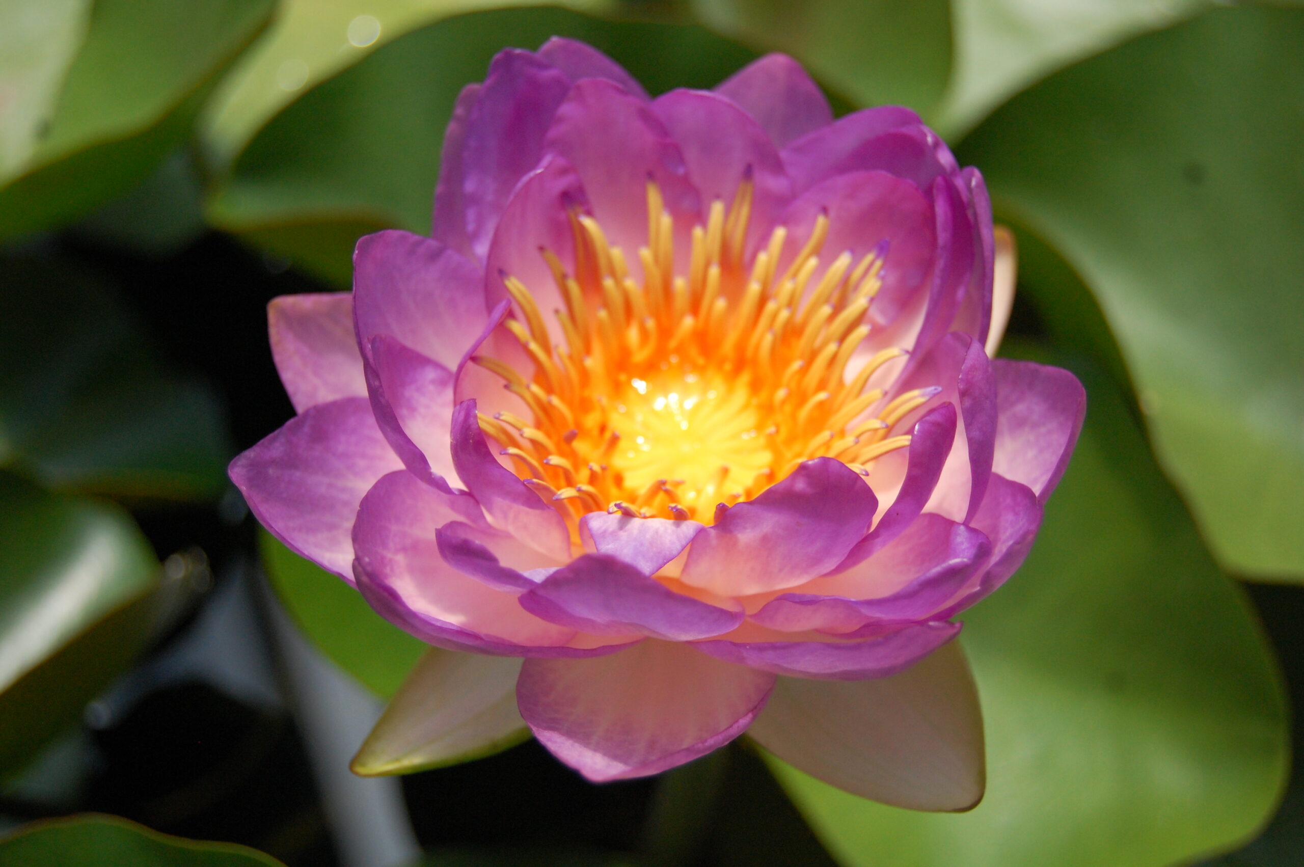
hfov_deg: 31.9
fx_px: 2280
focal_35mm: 63
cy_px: 434
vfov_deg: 21.5
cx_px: 652
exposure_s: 1/4000
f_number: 5.3
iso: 800
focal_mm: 42
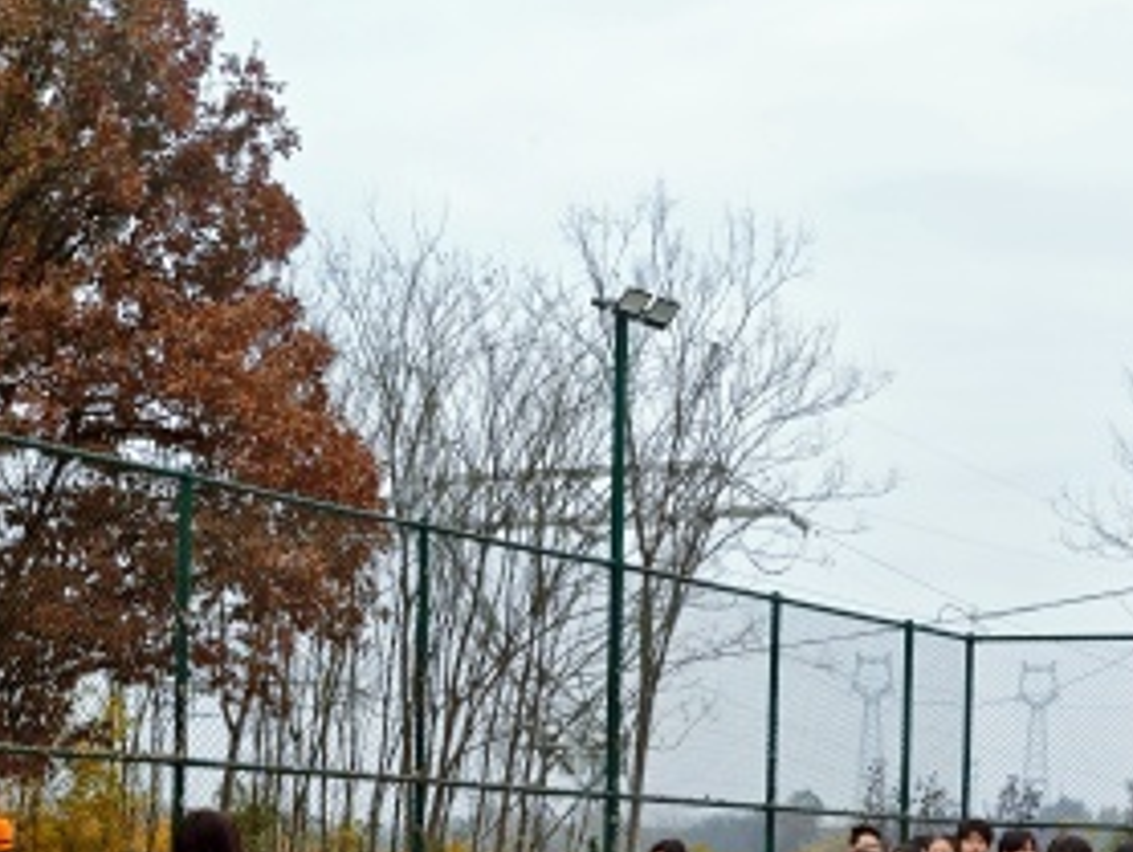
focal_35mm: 92
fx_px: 3014
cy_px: 942
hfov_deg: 21.3
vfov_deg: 15.6
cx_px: 599
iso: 50
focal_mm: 8.72
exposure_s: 1/308
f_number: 1.63
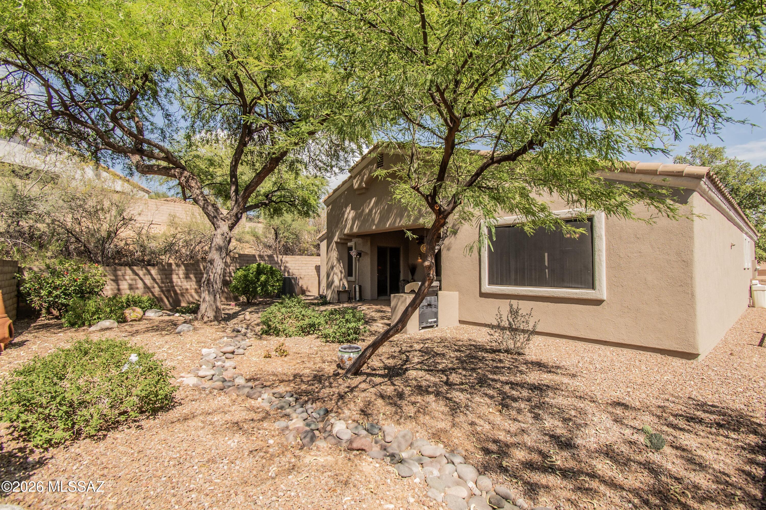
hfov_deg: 100.4
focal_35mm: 15
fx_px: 319
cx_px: 383
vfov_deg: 77.3
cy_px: 255
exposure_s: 1/500
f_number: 6.3
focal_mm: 10
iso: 200
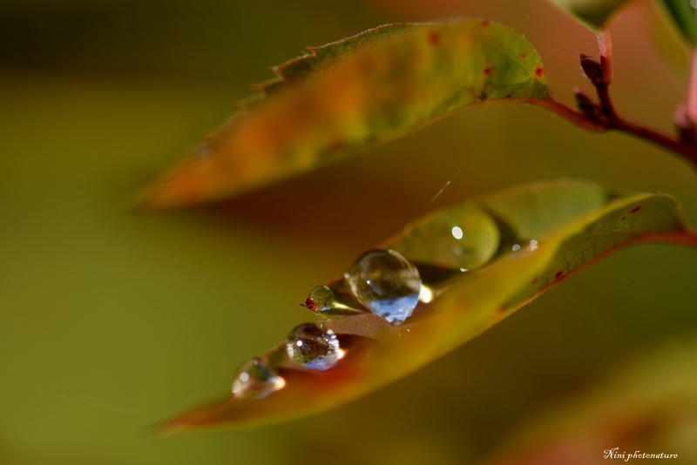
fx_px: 2615
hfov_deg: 15.2
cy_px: 232
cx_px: 348
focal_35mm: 135
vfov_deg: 10.2
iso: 100
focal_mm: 90
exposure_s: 1/500
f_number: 4.8
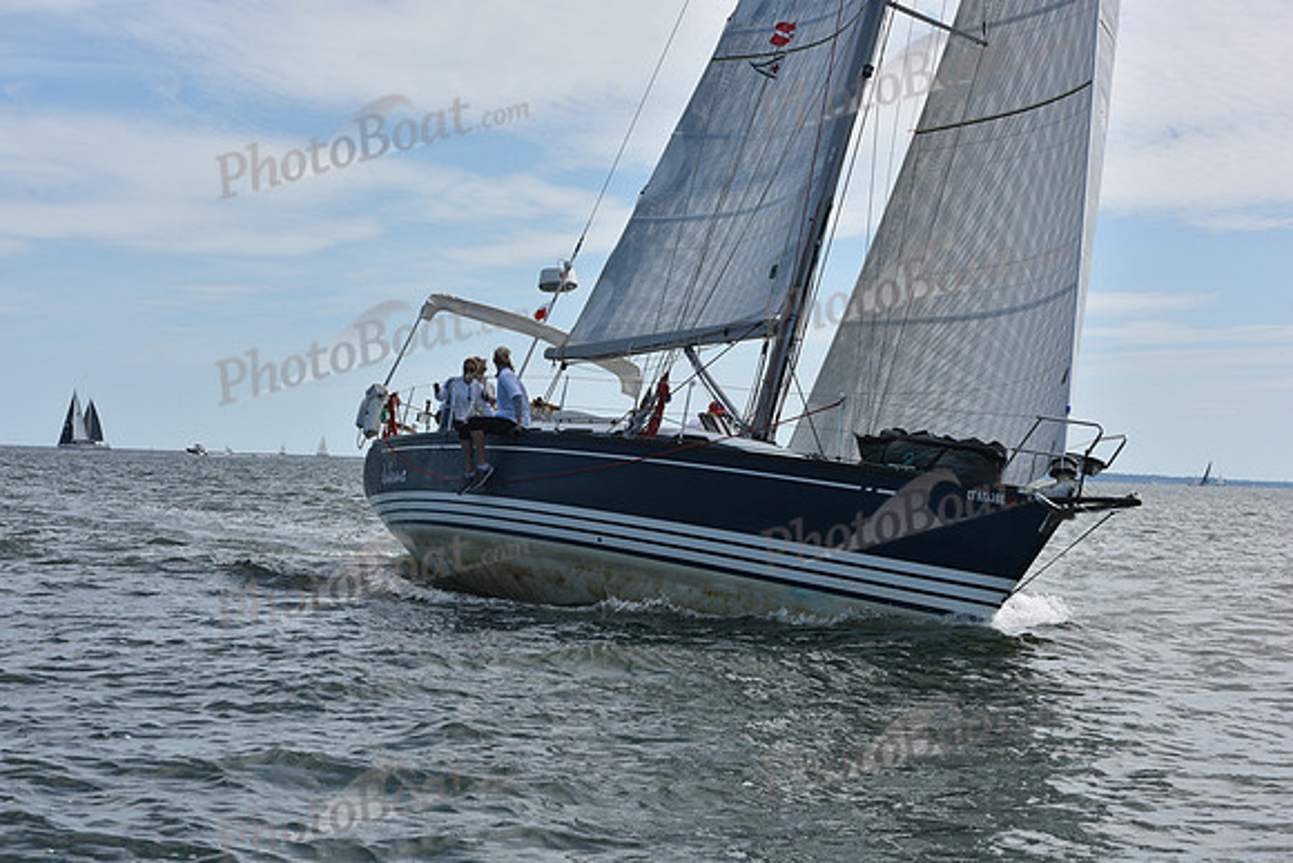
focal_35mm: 70
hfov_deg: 28.8
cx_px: 646
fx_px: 2515
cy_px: 432
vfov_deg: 19.5
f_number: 10
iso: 320
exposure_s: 1/1000
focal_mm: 70
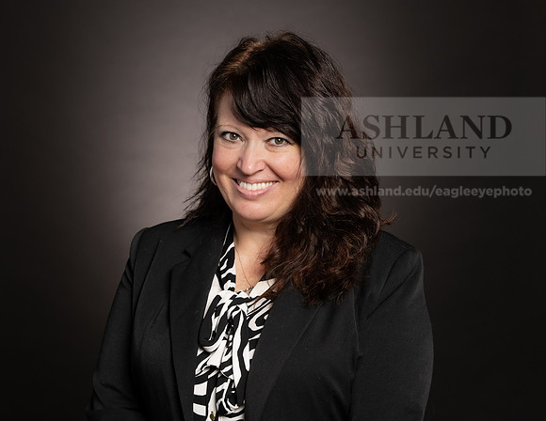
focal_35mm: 120
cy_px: 217
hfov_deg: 16.2
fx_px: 1921
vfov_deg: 12.5
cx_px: 261
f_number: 6.3
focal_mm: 100
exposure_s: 1/200
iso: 400
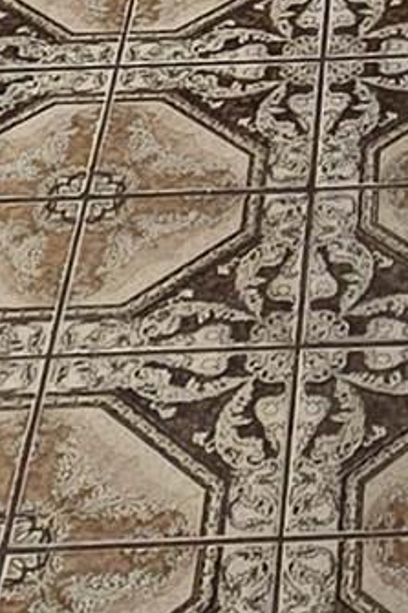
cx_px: 598
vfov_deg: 13.4
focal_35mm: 124
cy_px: -730
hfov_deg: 10.7
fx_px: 2110
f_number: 2.2
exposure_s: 1/60
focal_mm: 2.2
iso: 100
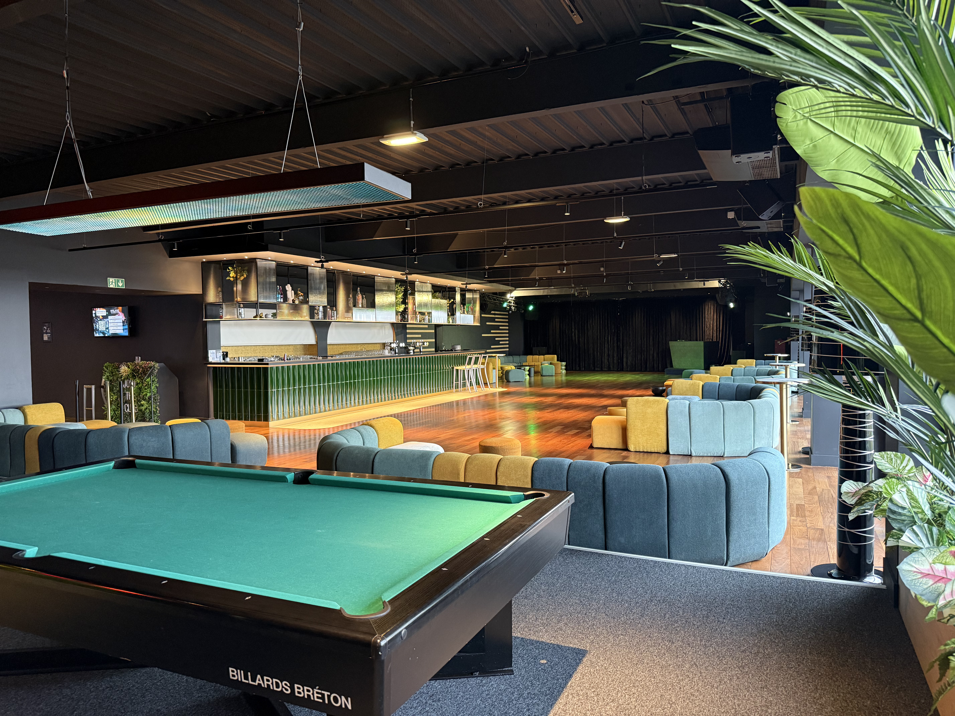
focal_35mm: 24
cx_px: 478
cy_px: 358
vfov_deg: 56.8
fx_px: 662
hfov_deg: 71.6
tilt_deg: -1.7
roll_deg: +0.8
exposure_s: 1/50
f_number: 1.78
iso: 500
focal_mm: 6.76
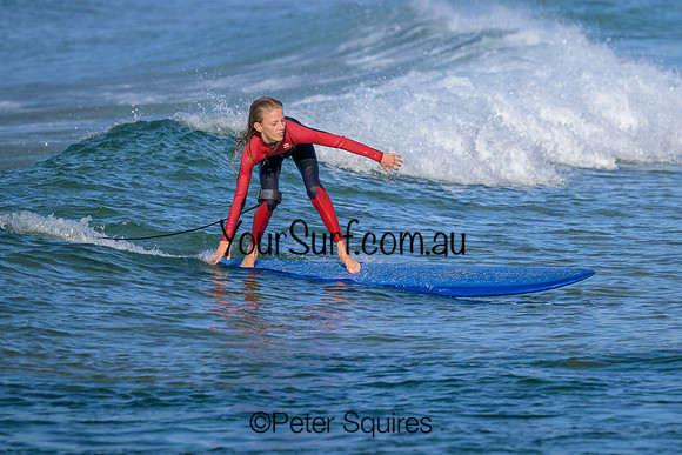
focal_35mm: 432
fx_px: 8194
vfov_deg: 3.2
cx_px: 410
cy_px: 188
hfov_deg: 4.8
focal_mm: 340
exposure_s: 1/1600
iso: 180
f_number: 7.1
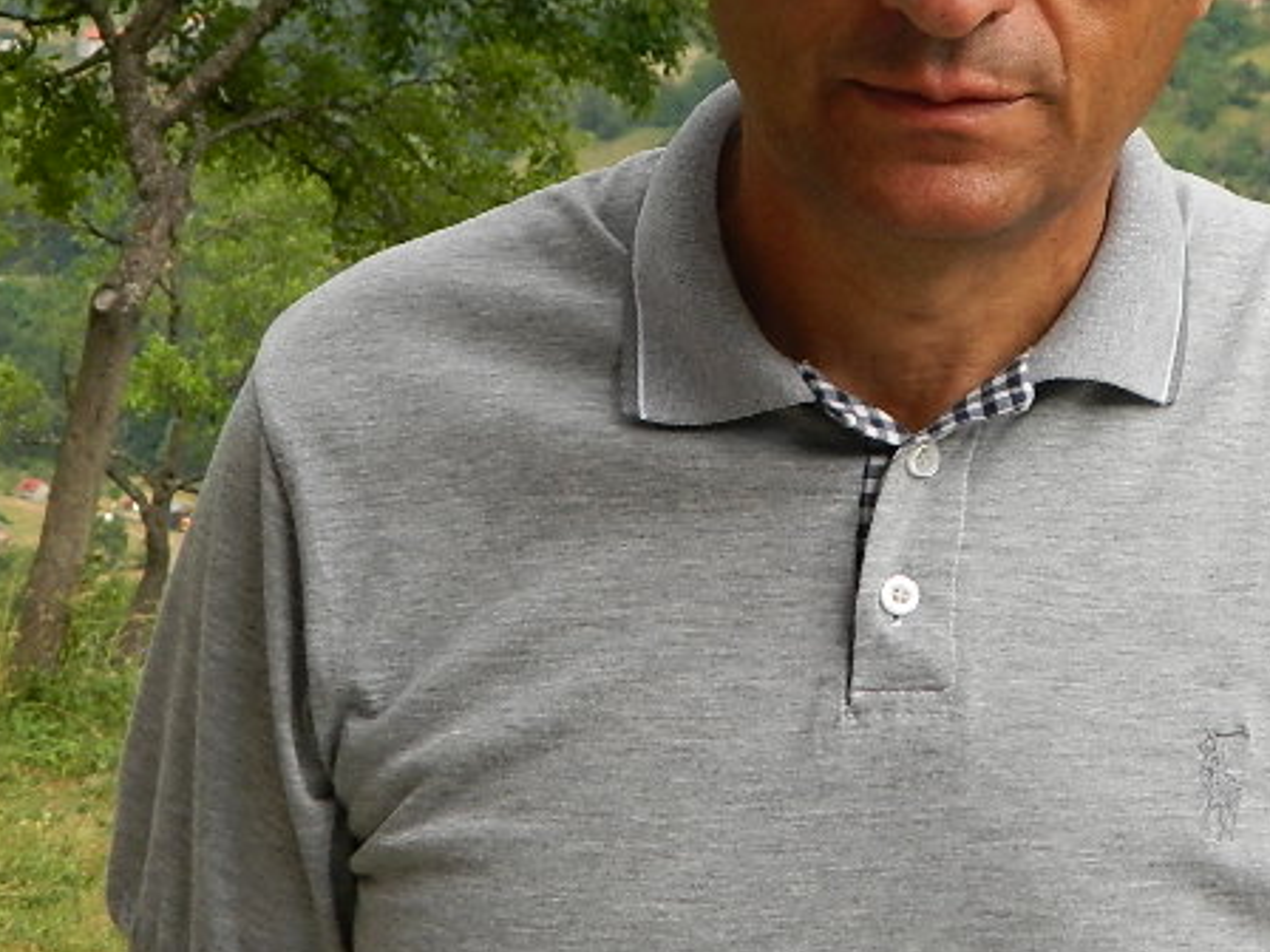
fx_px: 2935
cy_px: 14
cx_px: 967
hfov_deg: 24.1
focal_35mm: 80
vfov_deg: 18.0
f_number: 3.3
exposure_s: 1/40
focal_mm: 6.2
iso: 80
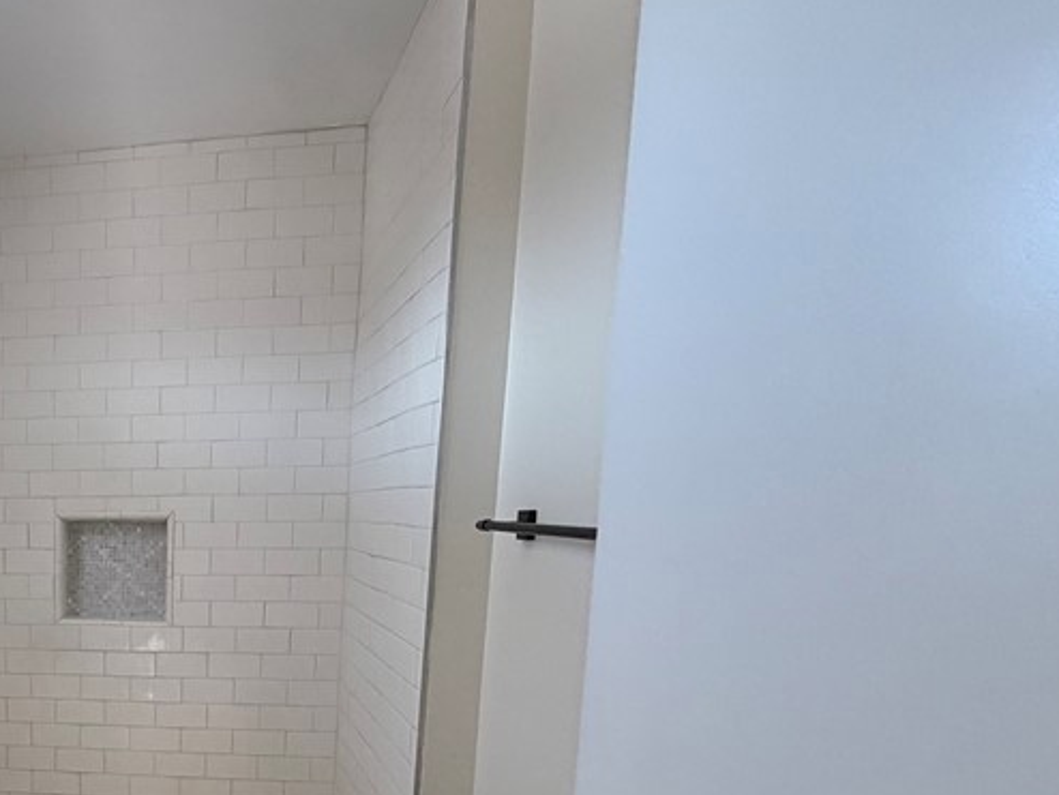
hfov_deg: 51.1
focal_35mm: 29
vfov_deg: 45.7
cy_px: 643
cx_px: 28
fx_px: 888
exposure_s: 1/120
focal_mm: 2.22
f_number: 2.2
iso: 250
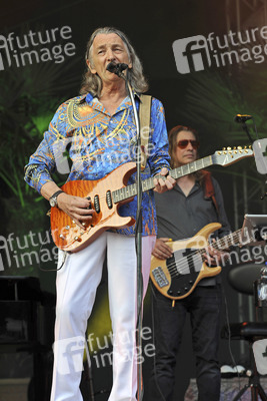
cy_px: 200
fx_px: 1500
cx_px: 134
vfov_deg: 15.2
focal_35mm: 135
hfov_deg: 10.2
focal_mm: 135
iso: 400
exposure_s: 1/250
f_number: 5.6
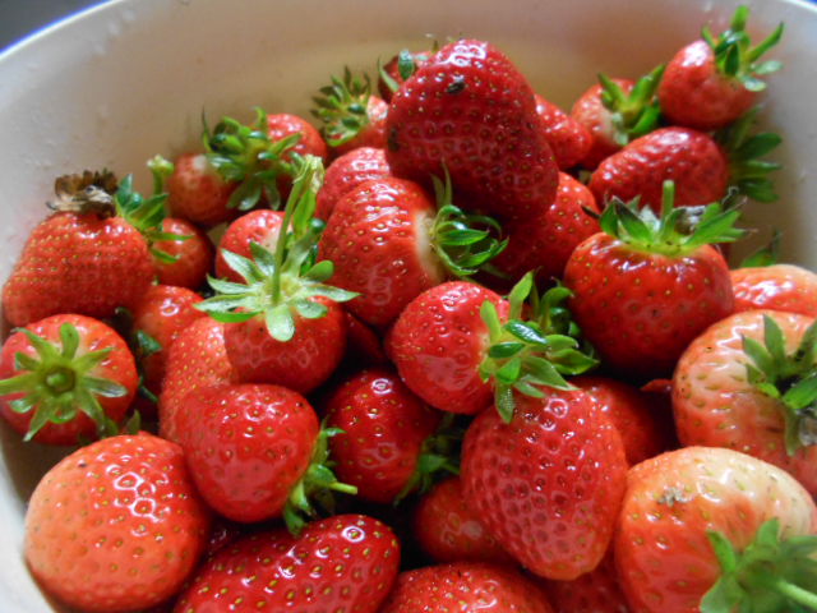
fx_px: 614
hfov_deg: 67.3
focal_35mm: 26
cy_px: 306
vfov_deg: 53.1
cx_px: 408
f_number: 3.2
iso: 400
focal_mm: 4.6
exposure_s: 1/13
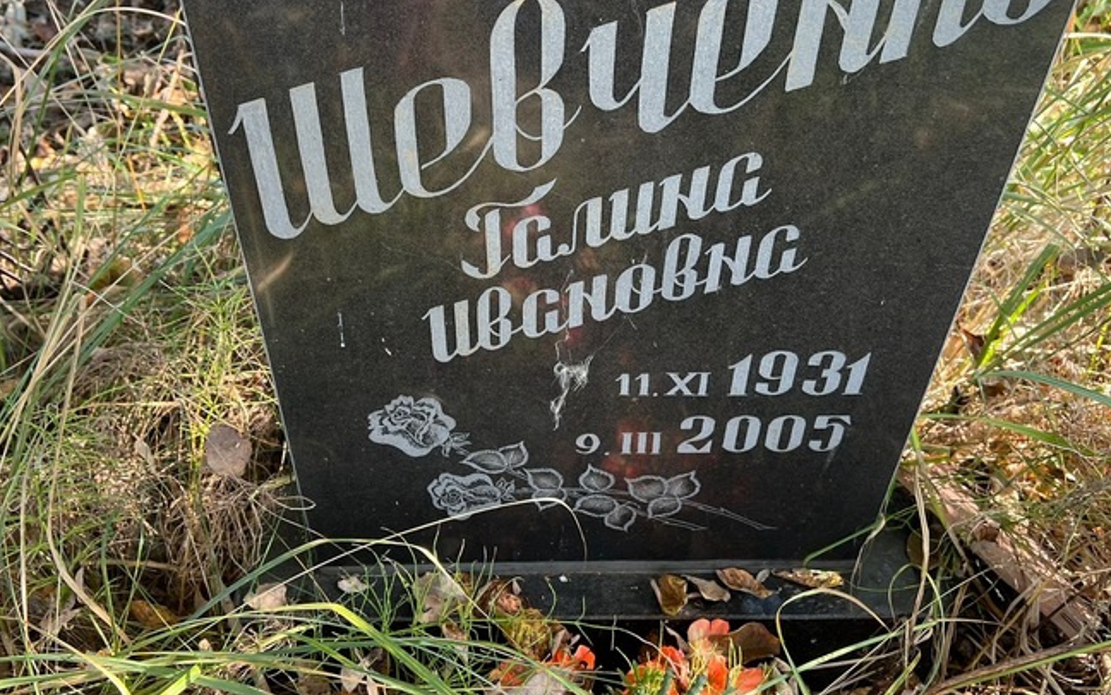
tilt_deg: -33.6
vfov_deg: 37.2
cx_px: 540
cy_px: 302
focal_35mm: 34
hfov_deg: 56.7
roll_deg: -0.2
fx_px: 1029
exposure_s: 1/121
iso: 40
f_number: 1.5
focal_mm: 5.7
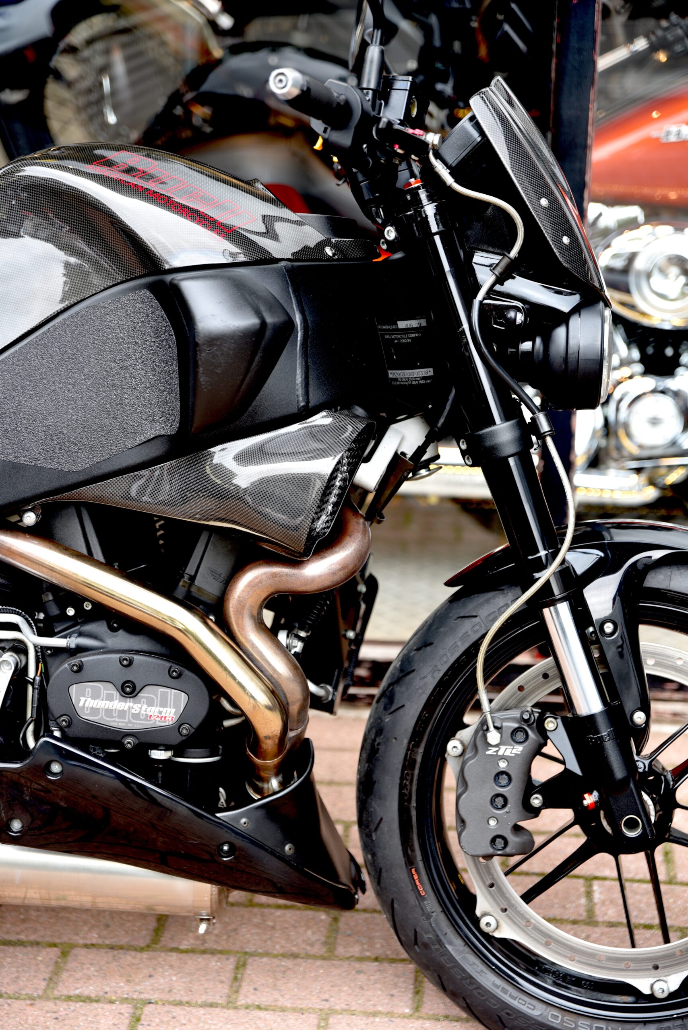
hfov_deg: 19.5
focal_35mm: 70
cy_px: 515
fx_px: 2005
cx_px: 344
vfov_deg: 28.8
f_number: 2.8
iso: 200
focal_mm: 70
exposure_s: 1/60
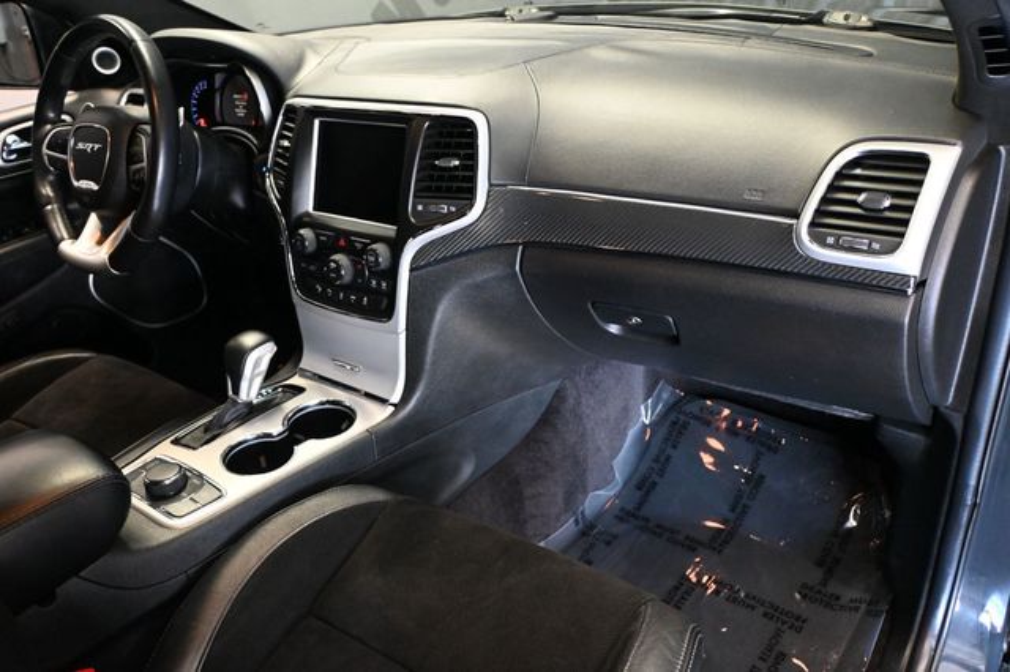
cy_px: 336
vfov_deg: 44.6
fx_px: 820
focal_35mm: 29
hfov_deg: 63.2
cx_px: 505
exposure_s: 1/60
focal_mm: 19.5
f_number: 3.8
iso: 4500
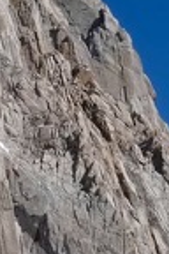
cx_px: -167
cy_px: 233
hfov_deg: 3.4
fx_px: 2816
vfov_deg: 5.1
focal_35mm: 400
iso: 200
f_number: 16
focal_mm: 35
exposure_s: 1/250
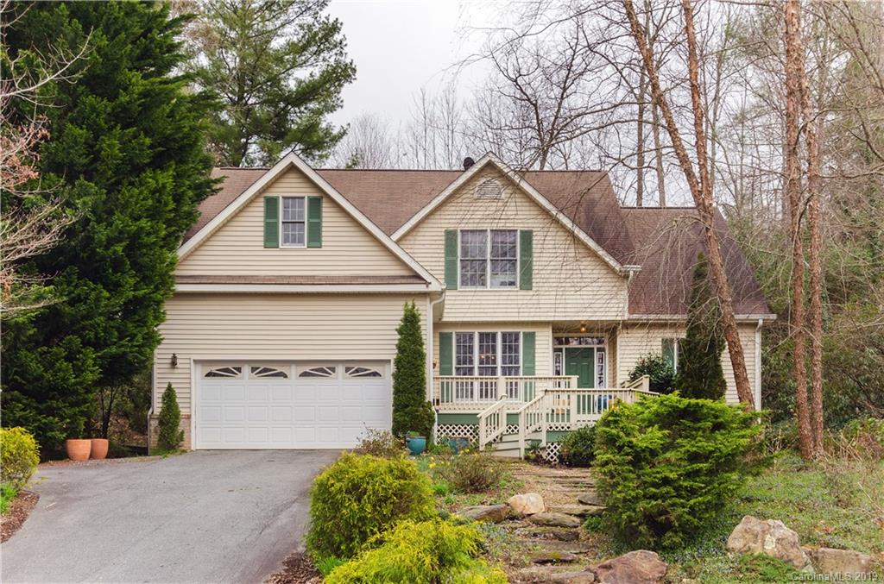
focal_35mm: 38
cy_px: 292
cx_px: 442
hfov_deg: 51.4
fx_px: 918
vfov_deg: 35.3
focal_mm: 25
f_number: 9
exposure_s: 1/200
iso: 100
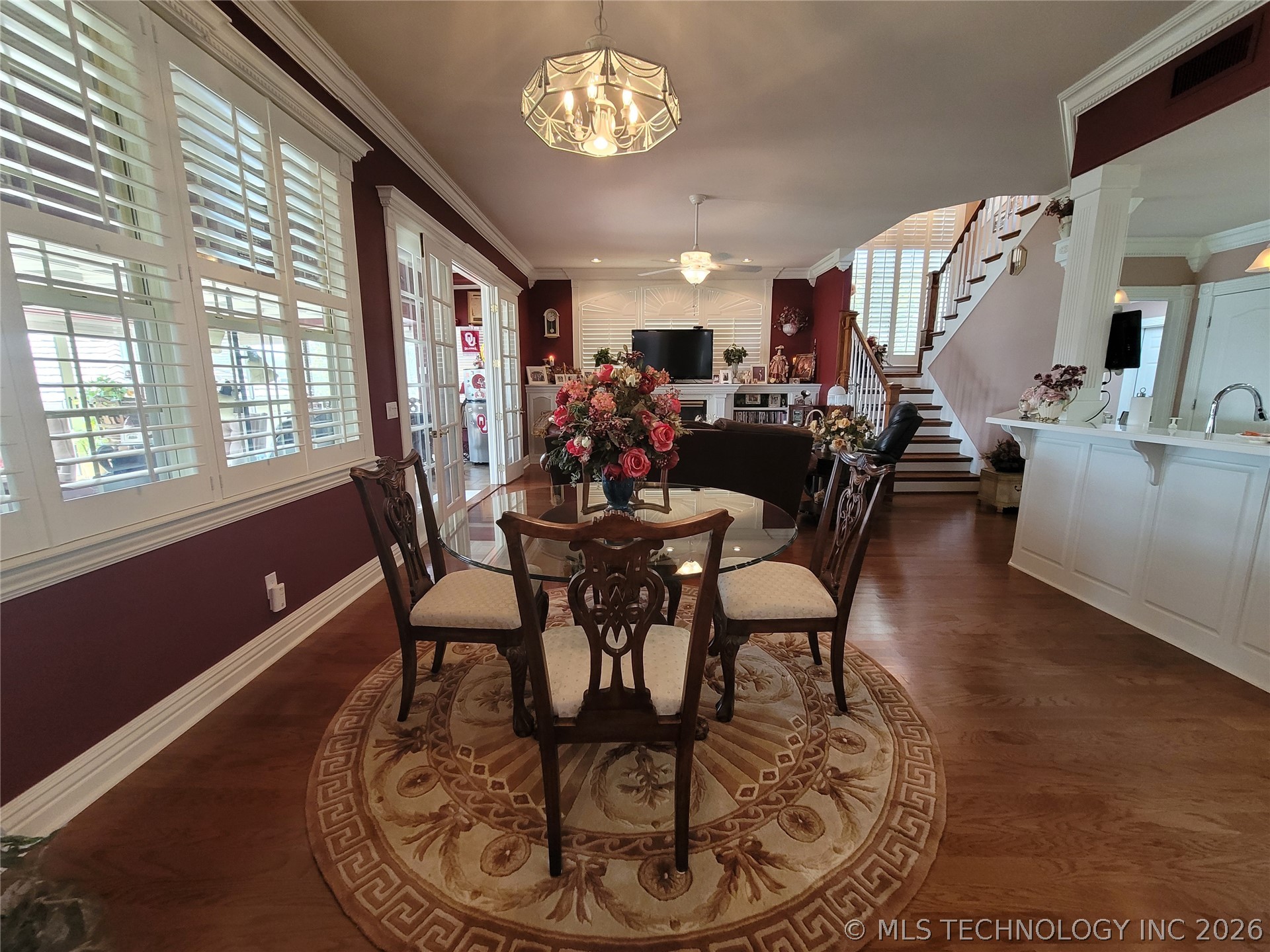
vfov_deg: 89.9
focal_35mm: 13
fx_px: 477
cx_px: 635
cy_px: 476
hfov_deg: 106.2
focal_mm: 2.2
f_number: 2.2
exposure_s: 1/60
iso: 400
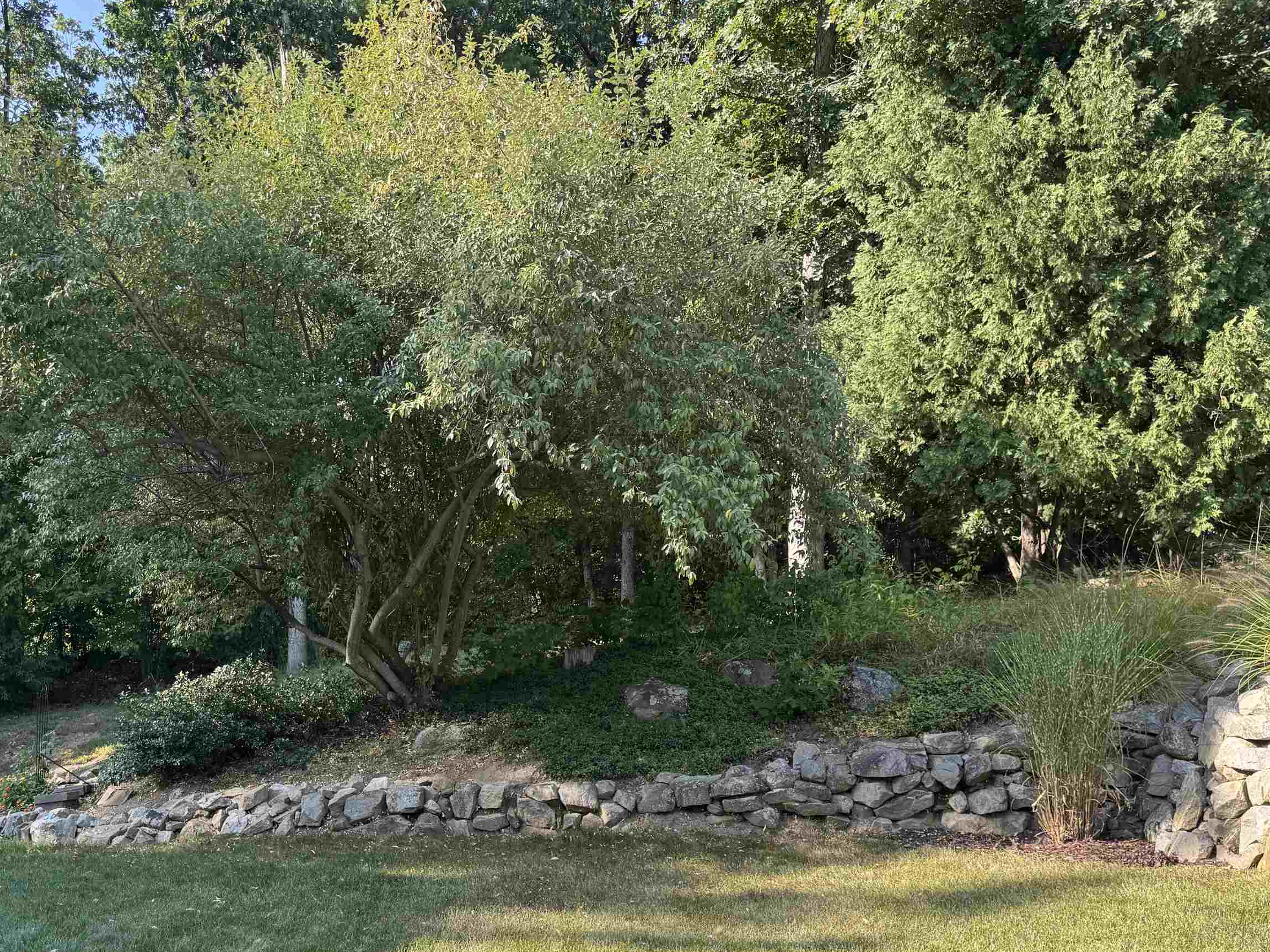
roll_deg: -0.8
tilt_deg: +5.1
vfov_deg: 43.8
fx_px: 1174
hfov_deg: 56.0
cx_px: 460
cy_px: 597
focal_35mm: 32
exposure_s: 1/484
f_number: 1.78
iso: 80
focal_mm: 6.76
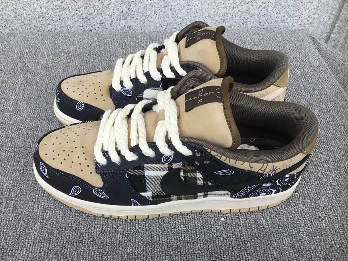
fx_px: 322
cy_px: 134
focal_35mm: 32
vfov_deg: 44.2
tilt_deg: -47.9
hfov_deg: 56.8
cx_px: 171
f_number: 2.4
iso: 25
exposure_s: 1/384
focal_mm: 3.3
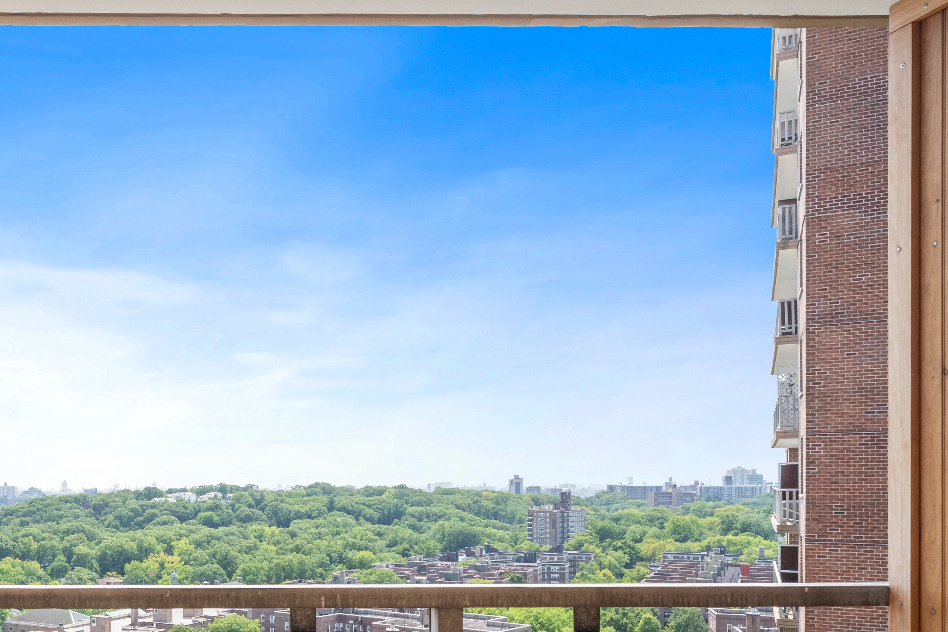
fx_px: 974
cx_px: 53
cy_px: 485
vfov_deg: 35.1
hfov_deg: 45.7
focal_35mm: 37
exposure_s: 1/50
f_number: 10
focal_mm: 14
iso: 400
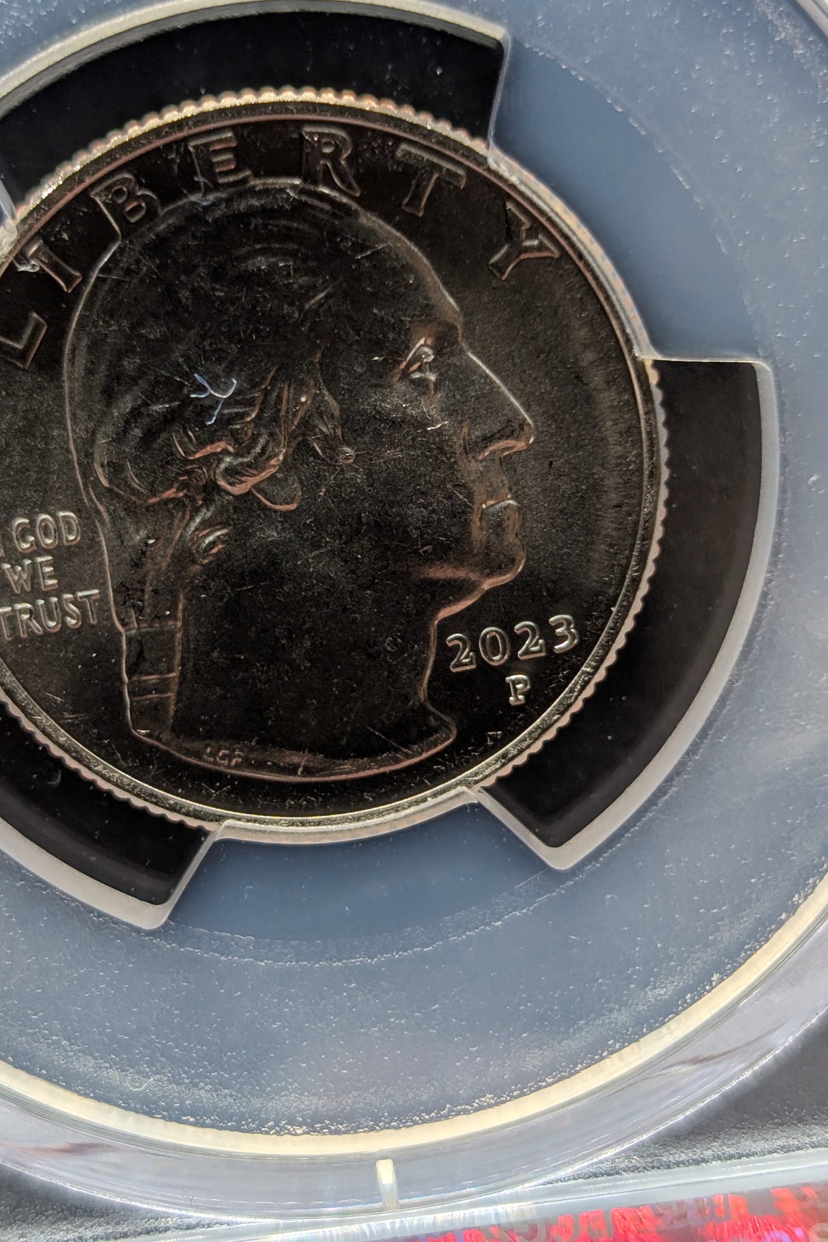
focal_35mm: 67
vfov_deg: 30.1
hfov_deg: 20.3
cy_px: 549
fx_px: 2311
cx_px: 314
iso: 24
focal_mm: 6.9
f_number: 1.68
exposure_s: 1/34.9
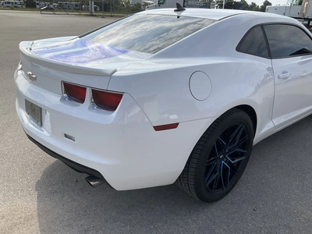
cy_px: 117
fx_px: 261
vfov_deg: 48.2
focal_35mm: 29
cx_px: 156
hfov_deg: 61.7
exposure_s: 1/1577
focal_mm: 3
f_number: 1.8
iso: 25
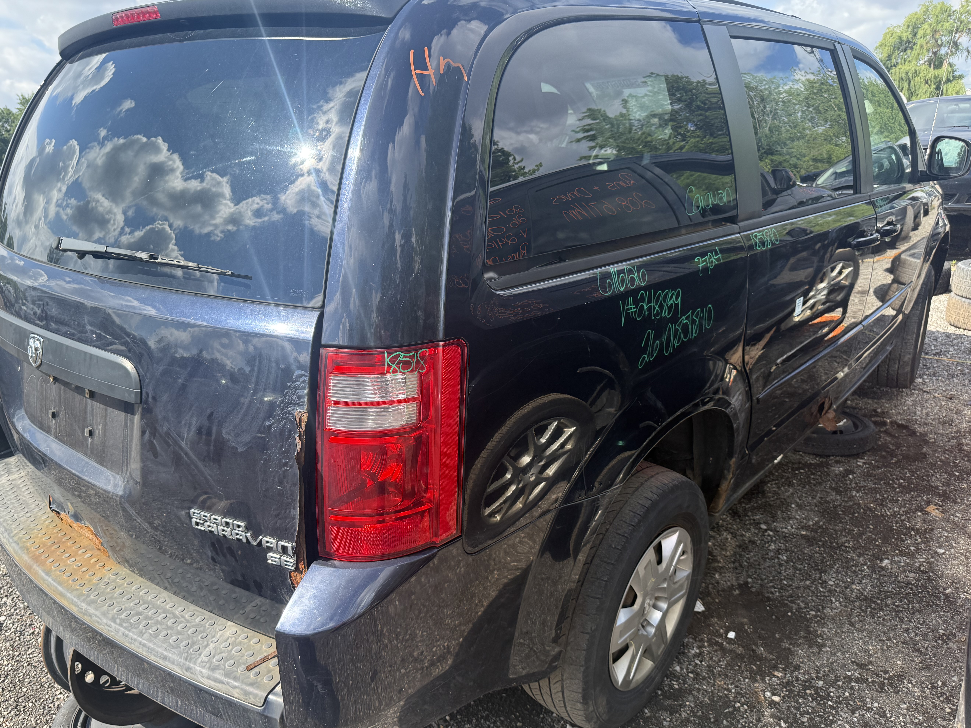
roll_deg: +3.2
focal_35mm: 26
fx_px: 729
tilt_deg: -17.4
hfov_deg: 67.2
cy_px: 382
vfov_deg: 53.0
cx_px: 455
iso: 100
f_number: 1.78
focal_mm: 6.76
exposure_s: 1/1618
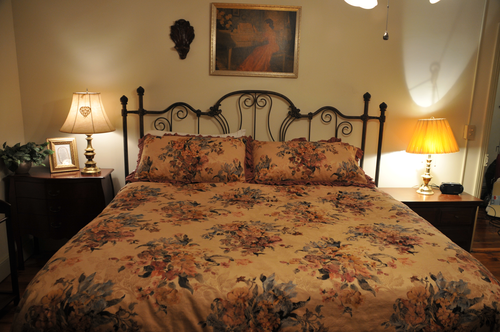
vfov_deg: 43.5
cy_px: 166
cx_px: 250
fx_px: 416
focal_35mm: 30
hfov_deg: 62.0
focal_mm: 20
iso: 400
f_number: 3.5
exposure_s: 1/30
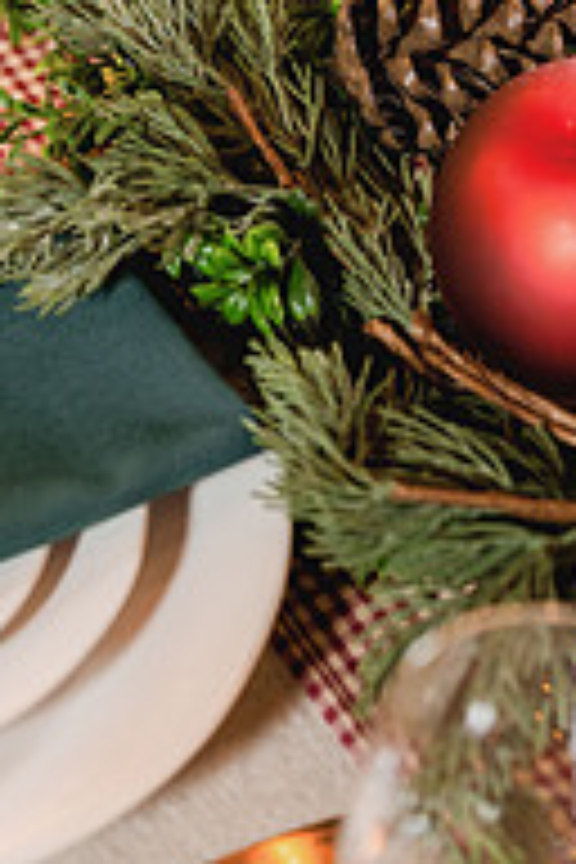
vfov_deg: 17.0
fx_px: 2808
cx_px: 162
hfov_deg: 11.7
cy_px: -50
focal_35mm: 117
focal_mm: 50
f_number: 3.2
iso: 400
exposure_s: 1/80
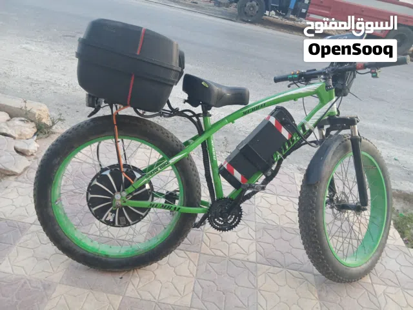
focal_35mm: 26
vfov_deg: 53.1
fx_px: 310
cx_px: 206
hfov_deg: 67.3
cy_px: 155
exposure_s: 1/50
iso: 100
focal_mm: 3.98
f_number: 1.8
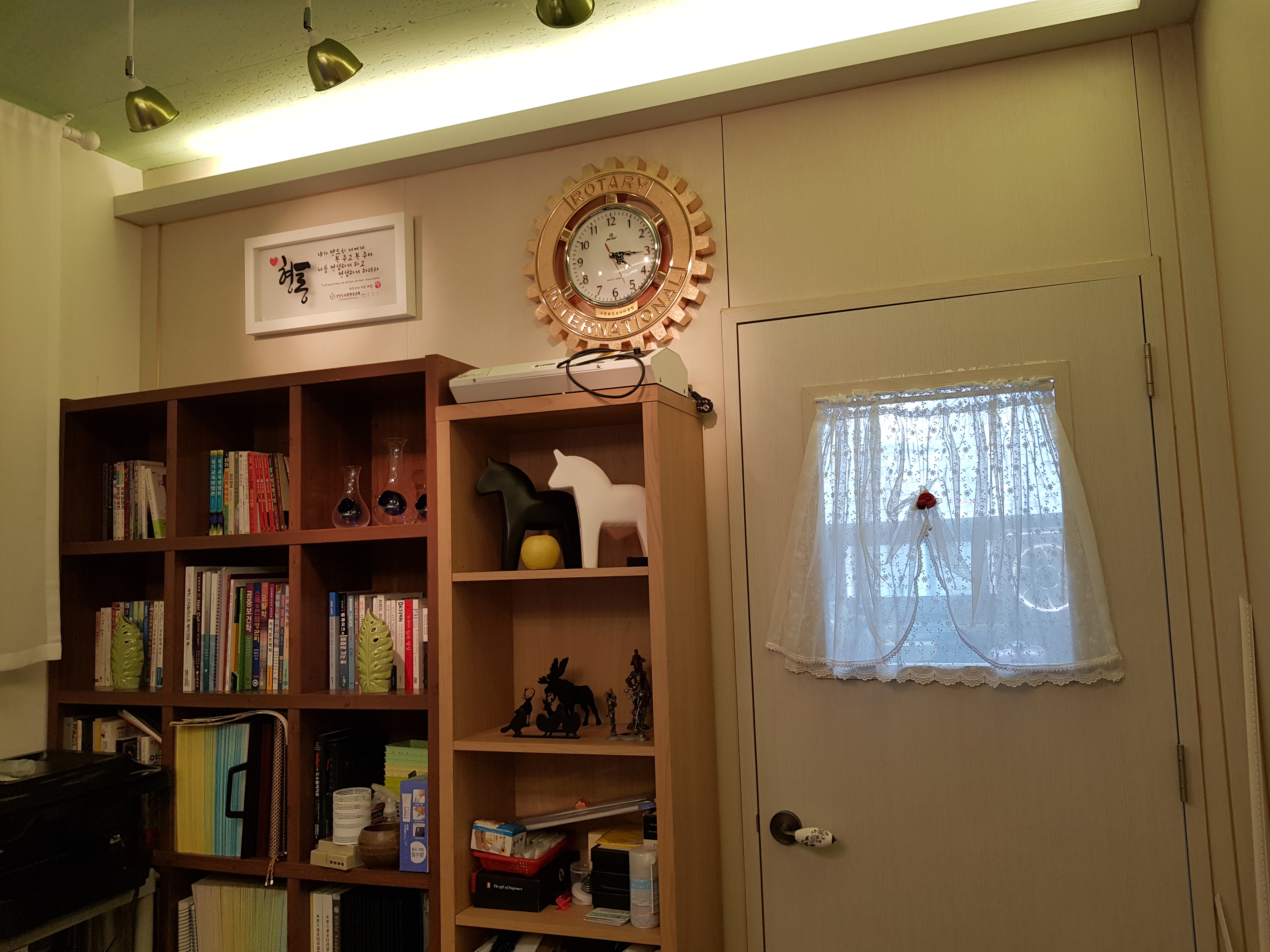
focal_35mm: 26
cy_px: 476
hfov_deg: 67.3
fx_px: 954
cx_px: 635
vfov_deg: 53.1
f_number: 1.7
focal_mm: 4.3
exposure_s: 1/60
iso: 80
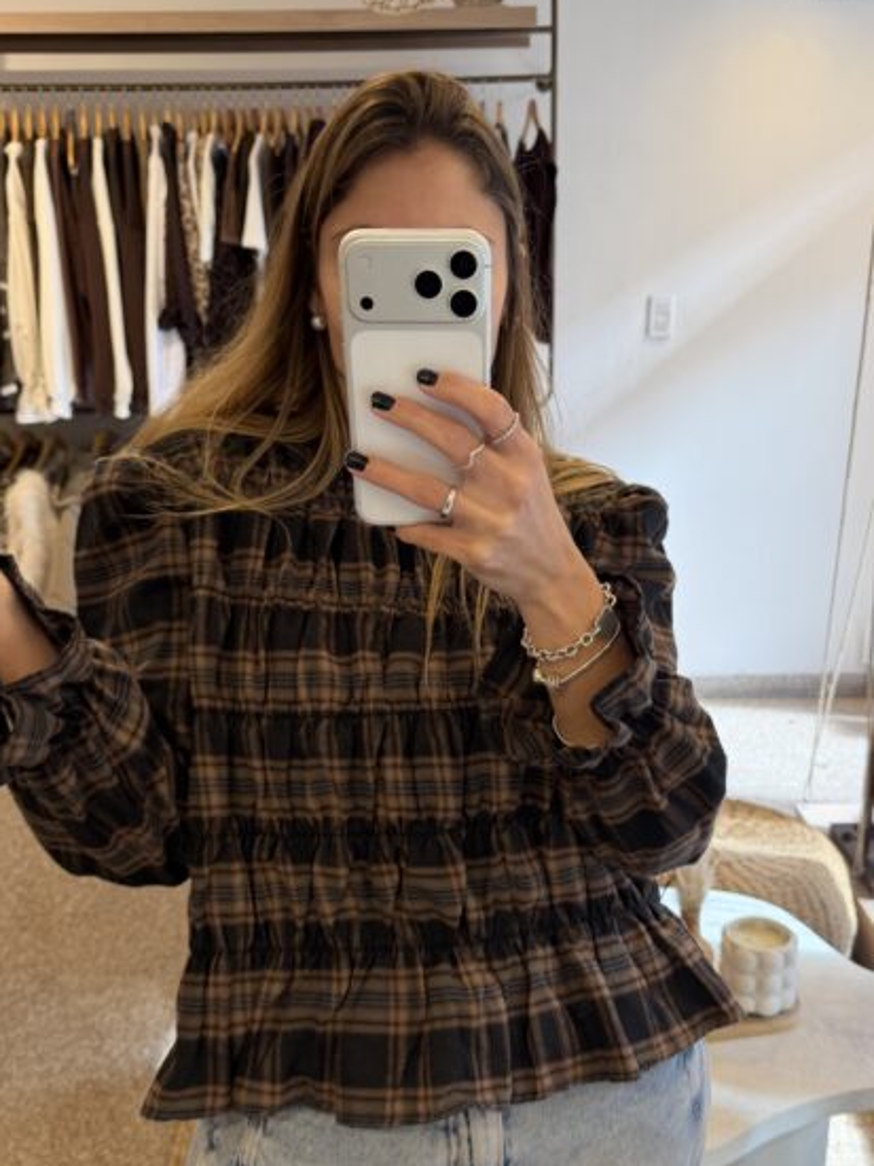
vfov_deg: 53.7
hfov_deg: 41.7
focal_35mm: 34
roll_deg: +1.1
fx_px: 1145
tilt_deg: -17.9
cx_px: 477
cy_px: 677
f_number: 1.78
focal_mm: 6.76
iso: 80
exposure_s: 1/100
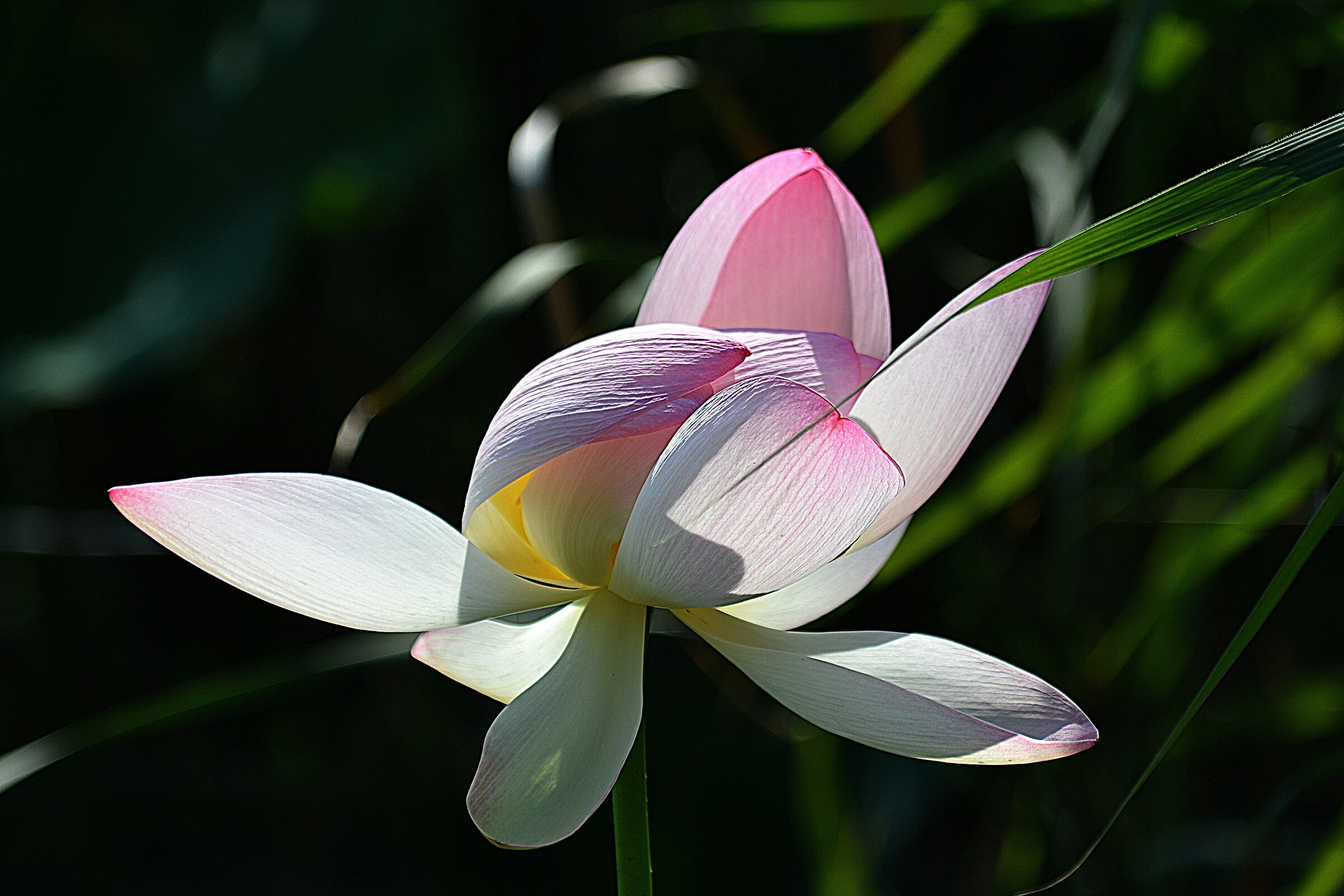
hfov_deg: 7.0
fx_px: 10919
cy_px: 448
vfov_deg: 4.7
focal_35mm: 292
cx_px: 672
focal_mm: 195
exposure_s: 1/640
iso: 100
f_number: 5.6
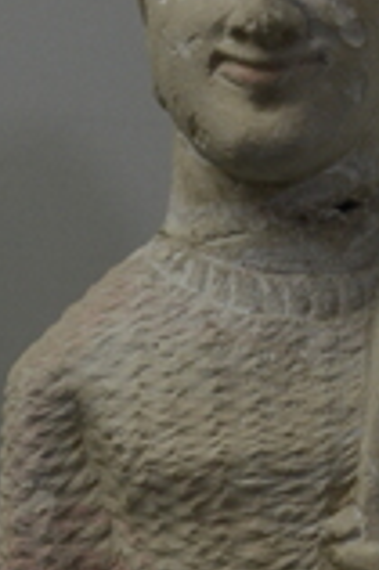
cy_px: 689
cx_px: 303
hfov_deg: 5.7
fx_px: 3782
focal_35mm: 239
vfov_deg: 8.5
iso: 800
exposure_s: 1/80
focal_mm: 38
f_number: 4.5
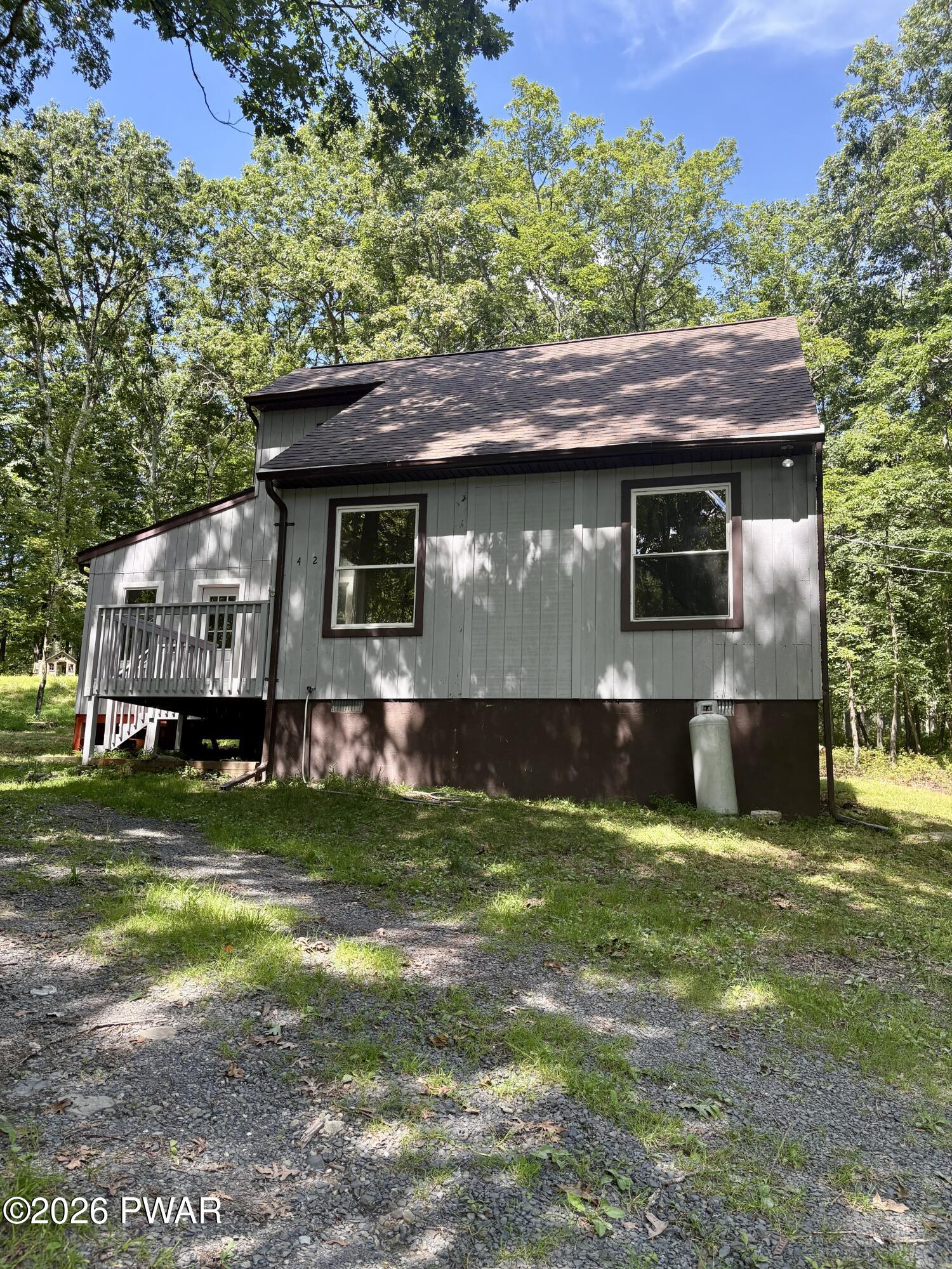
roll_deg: -2.4
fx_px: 953
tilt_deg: +10.6
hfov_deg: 53.1
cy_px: 634
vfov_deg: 67.3
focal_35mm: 26
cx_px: 476
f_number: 1.6
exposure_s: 1/409
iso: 64
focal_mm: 5.96
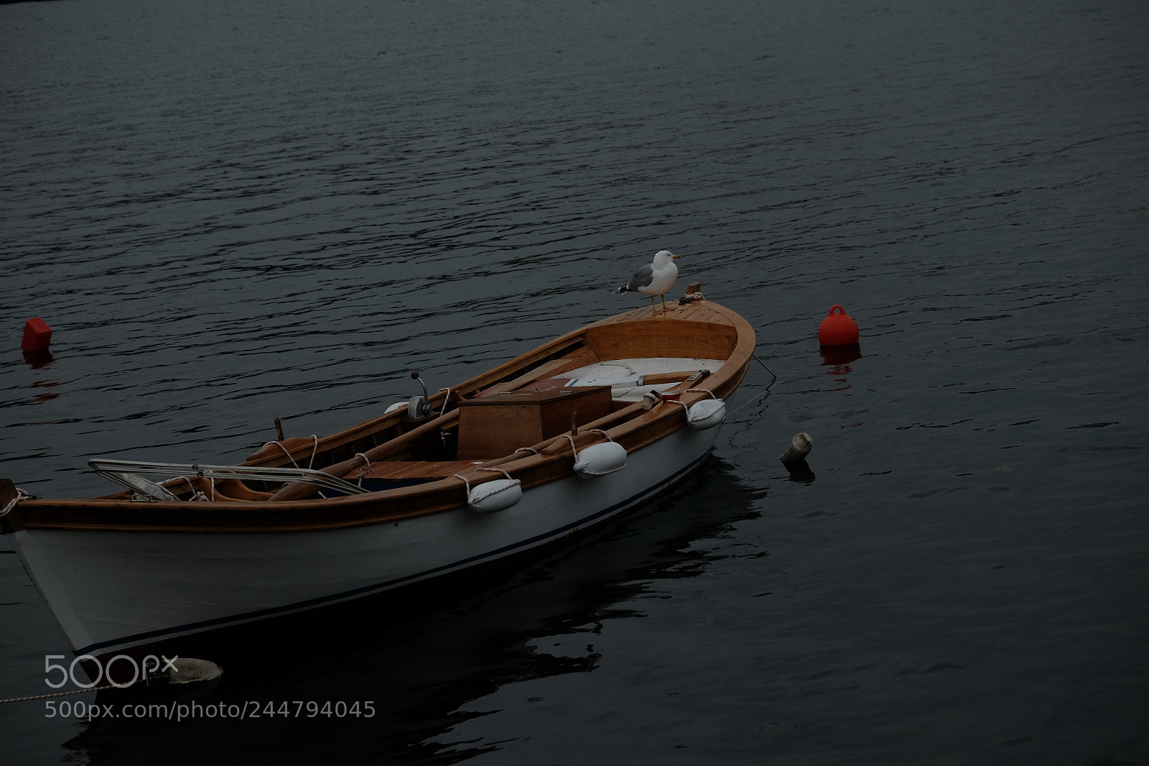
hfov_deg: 24.5
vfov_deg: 16.4
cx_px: 574
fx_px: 2648
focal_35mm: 83
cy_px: 383
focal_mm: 55
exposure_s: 1/640
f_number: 4
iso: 200
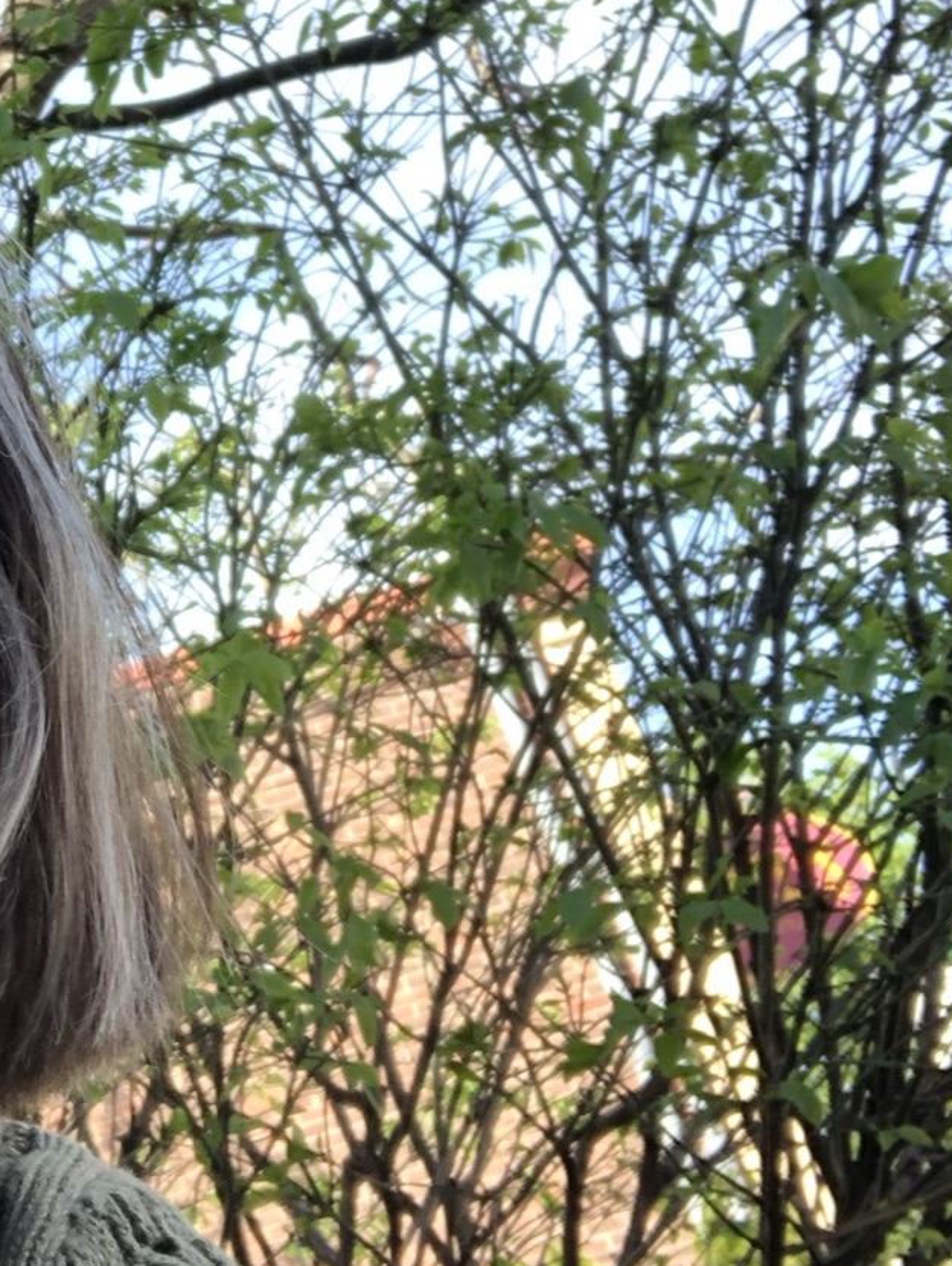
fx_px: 2818
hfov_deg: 18.3
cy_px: 299
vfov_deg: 25.0
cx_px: -149
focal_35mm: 77
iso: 40
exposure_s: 1/120
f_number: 2.2
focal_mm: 2.87
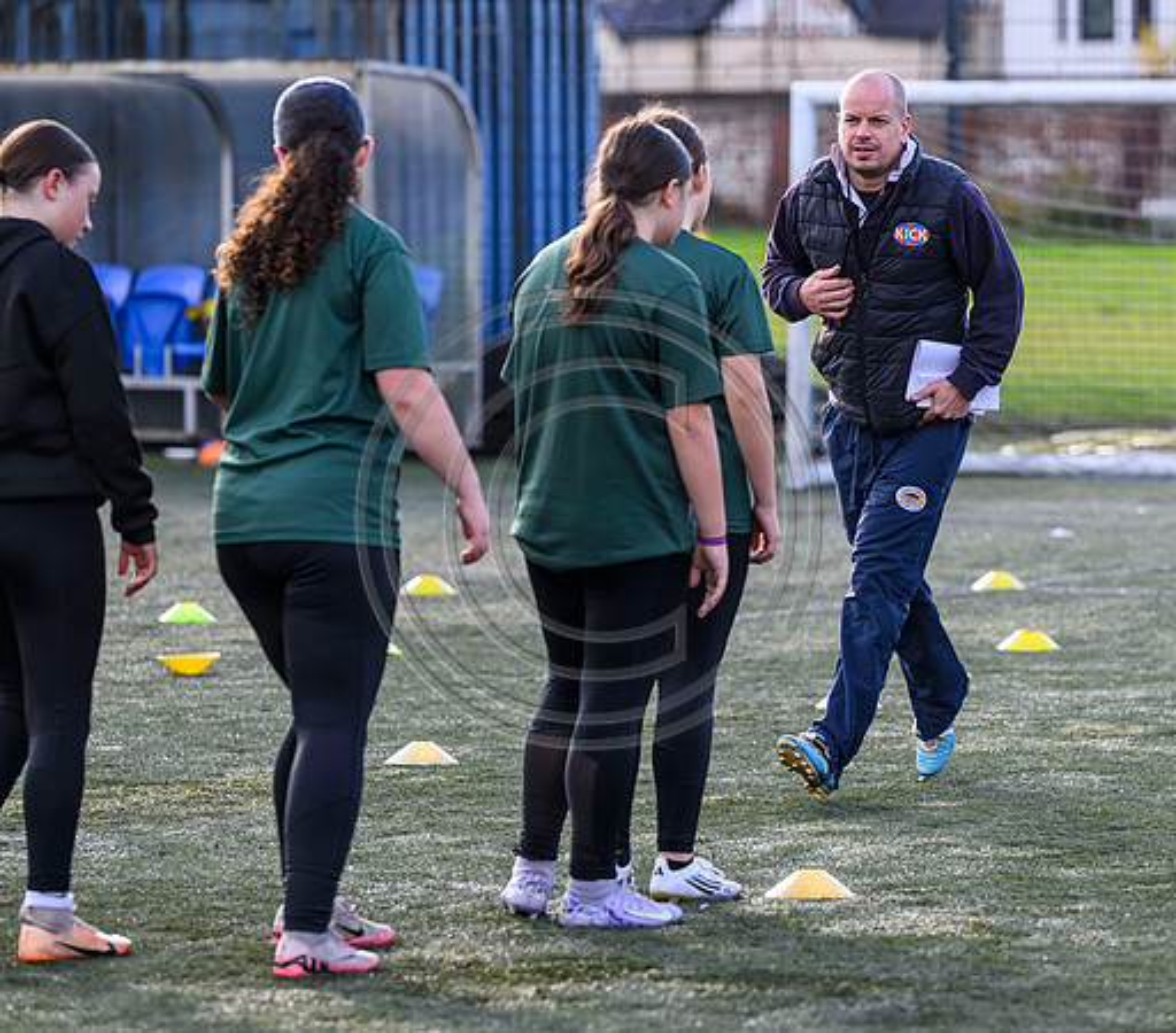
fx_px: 6937
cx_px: 824
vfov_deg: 8.5
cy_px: 490
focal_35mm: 192
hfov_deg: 9.7
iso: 500
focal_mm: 150
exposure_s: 1/1000
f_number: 3.5
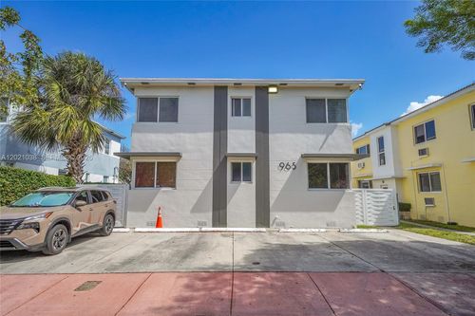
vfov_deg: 61.9
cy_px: 158
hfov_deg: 84.0
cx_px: 238
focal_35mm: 20
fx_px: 264
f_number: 8
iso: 400
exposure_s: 1/1250
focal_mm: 20
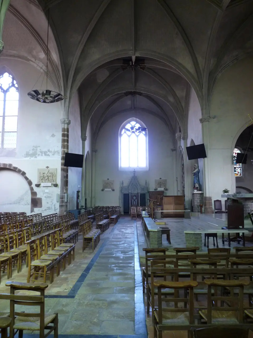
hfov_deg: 51.4
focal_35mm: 27
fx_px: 263
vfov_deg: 65.3
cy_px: 169
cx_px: 126
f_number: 2.8
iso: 320
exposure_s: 1/30
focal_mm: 4.8
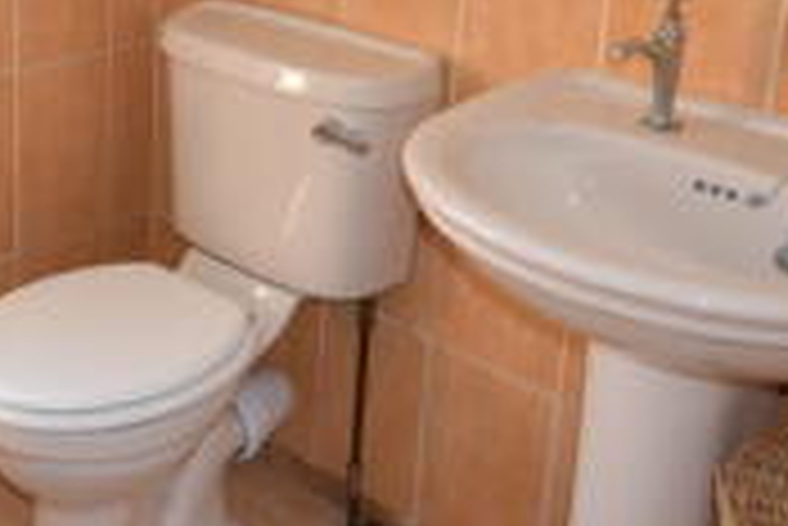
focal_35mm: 56
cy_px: 43
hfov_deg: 32.0
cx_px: -52
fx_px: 1227
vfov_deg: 23.5
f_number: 5.6
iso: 640
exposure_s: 1/125
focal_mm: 10
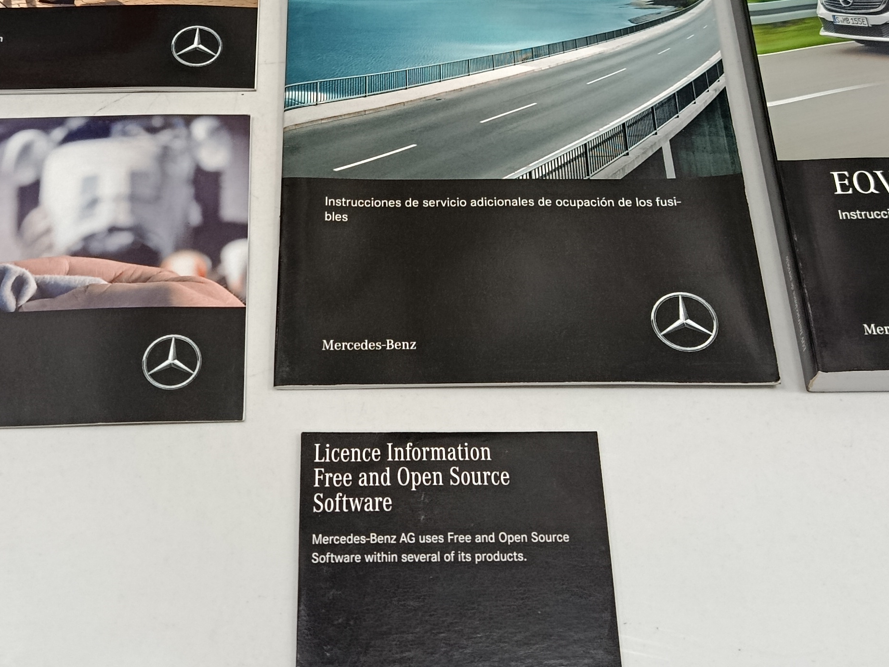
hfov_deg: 36.8
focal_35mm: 52
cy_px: 126
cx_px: 396
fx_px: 1336
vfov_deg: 27.4
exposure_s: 1/100
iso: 1132
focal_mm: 5.24
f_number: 1.7
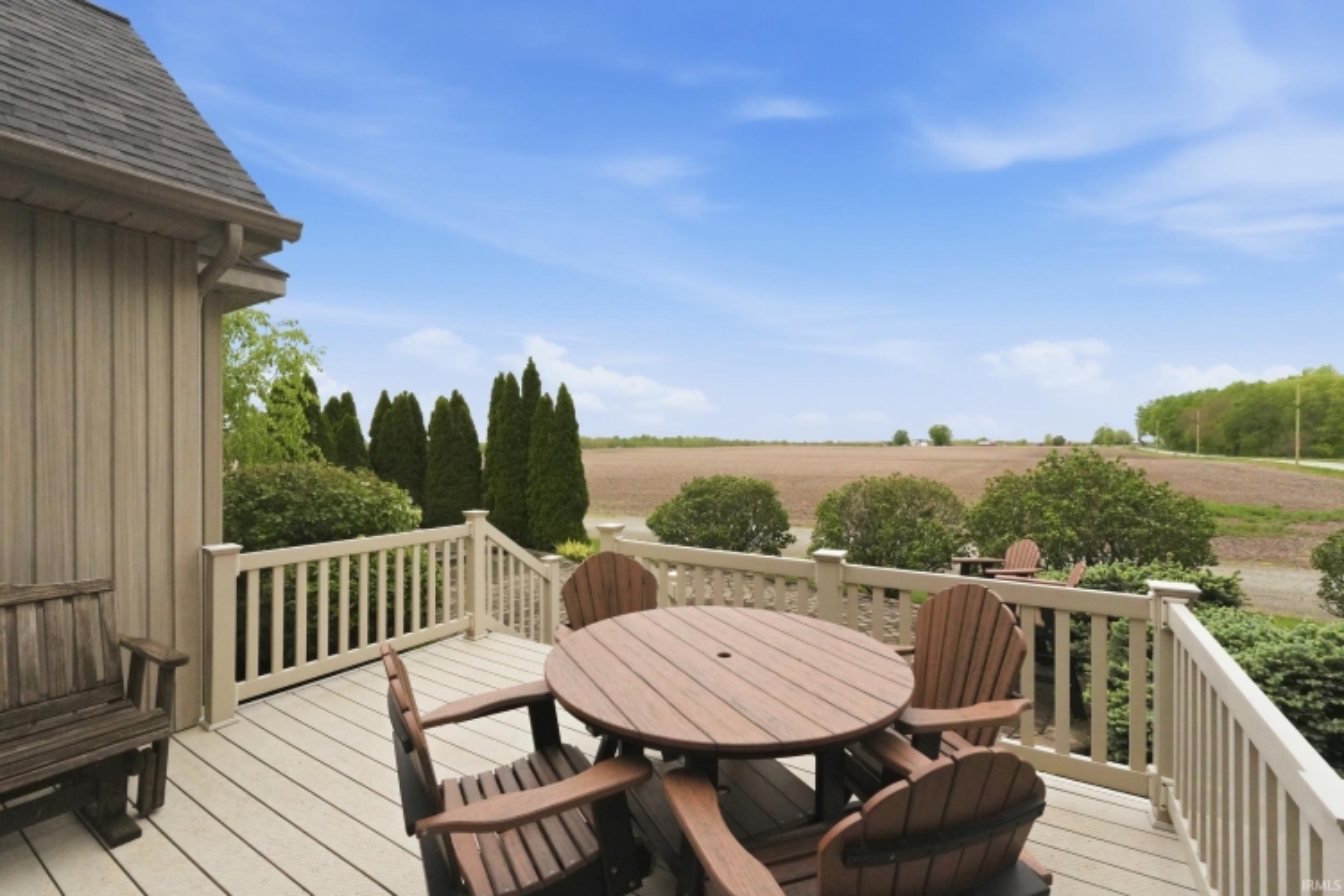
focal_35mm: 15
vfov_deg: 77.3
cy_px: 448
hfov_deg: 100.4
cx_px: 672
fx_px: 560
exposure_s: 1/1600
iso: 1600
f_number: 8
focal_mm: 10
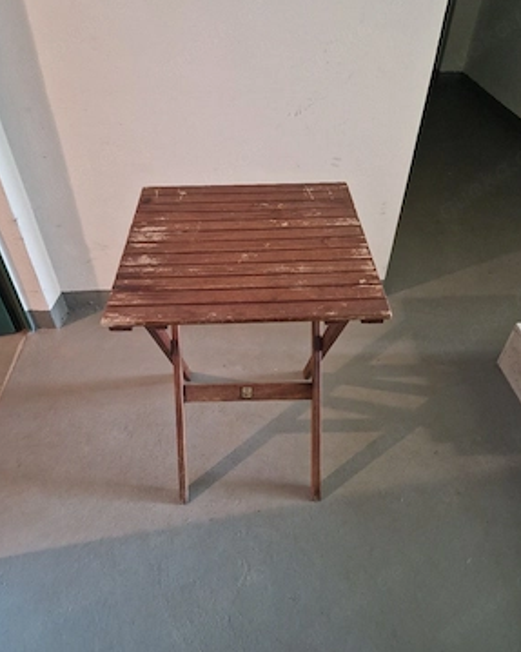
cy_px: 340
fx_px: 482
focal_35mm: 25
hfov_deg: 56.8
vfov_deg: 68.1
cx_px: 252
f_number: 1.8
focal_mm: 5.4
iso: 640
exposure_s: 1/25
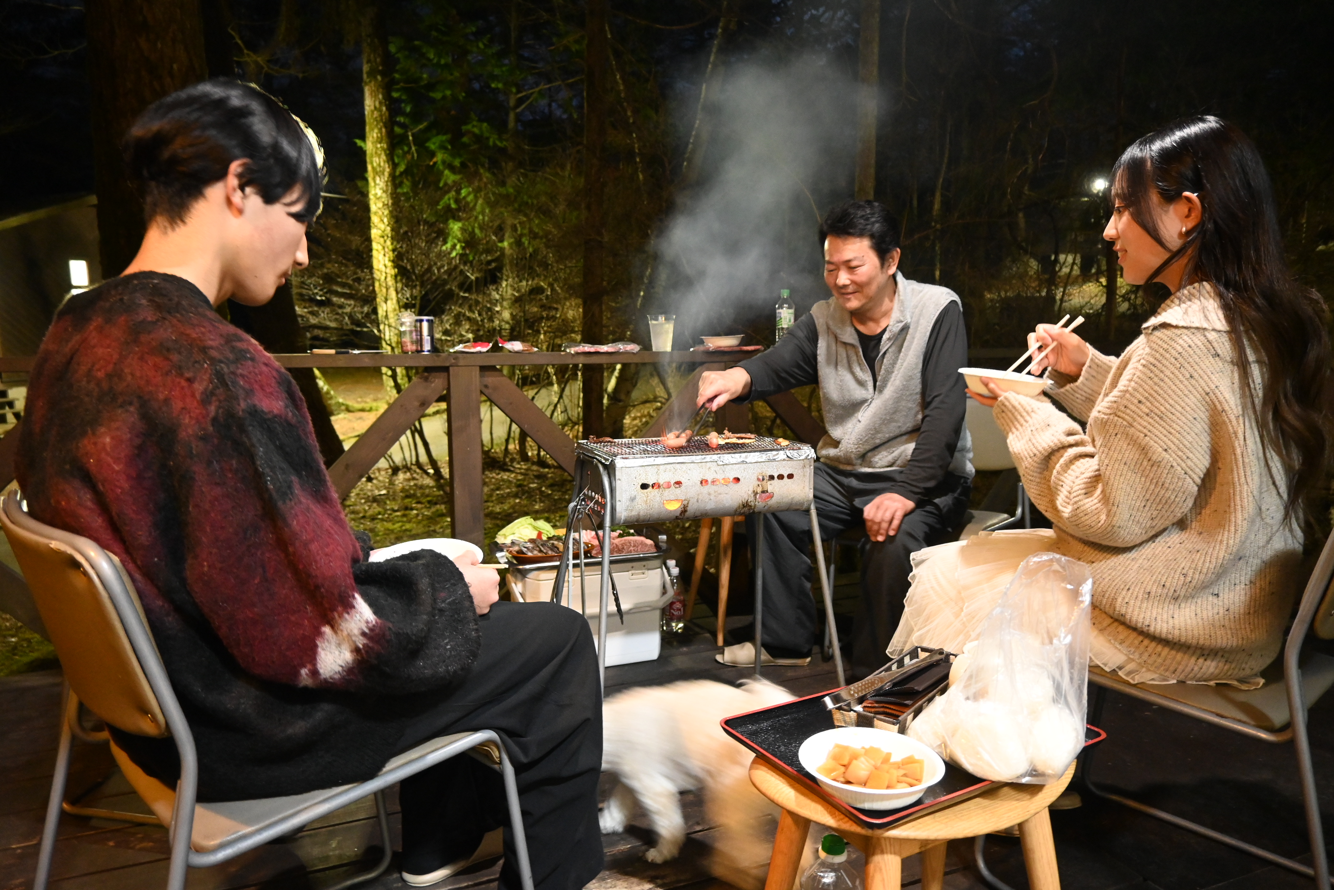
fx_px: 889
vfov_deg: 53.1
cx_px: 667
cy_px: 445
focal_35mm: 24
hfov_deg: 73.7
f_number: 3.5
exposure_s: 1/10
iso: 2500
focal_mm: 16
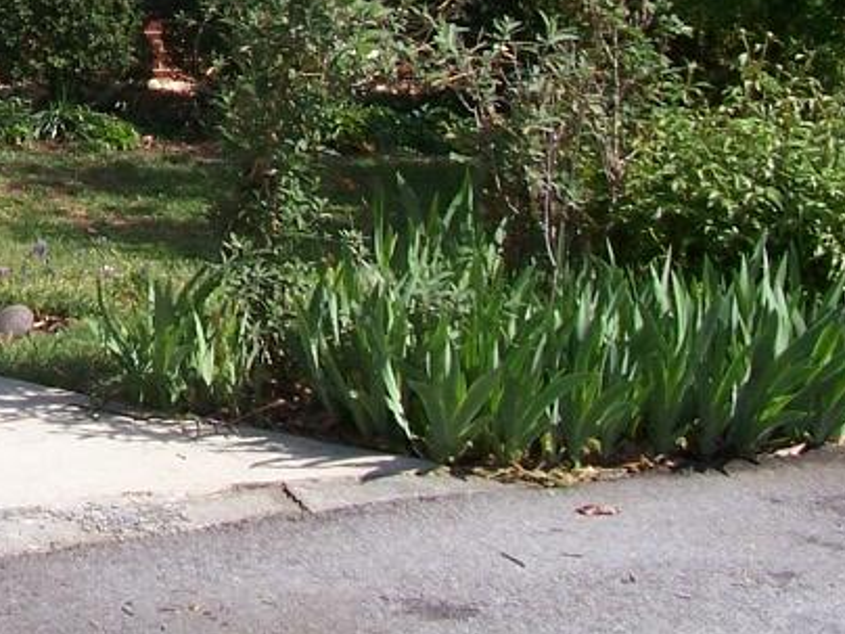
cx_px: -330
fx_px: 2539
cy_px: -230
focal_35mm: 104
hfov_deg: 17.4
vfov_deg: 13.6
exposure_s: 1/500
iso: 80
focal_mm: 6
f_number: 4
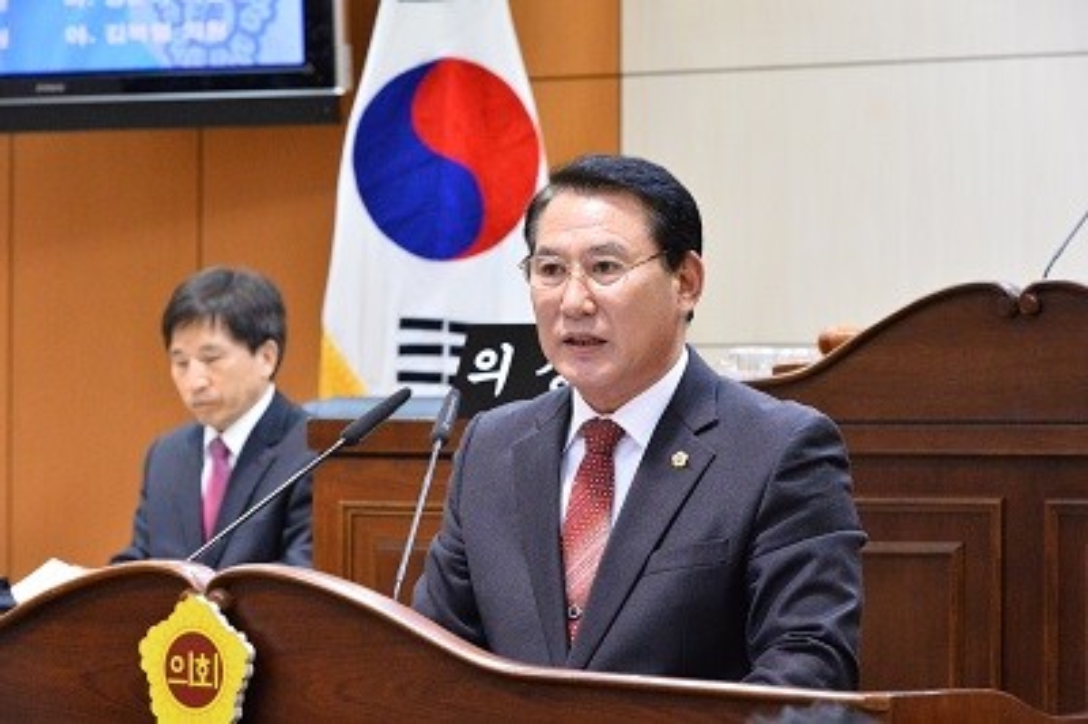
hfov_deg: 14.7
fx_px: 4228
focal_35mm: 140
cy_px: 362
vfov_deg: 9.8
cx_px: 544
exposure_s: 1/200
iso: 11400
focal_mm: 140
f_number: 9
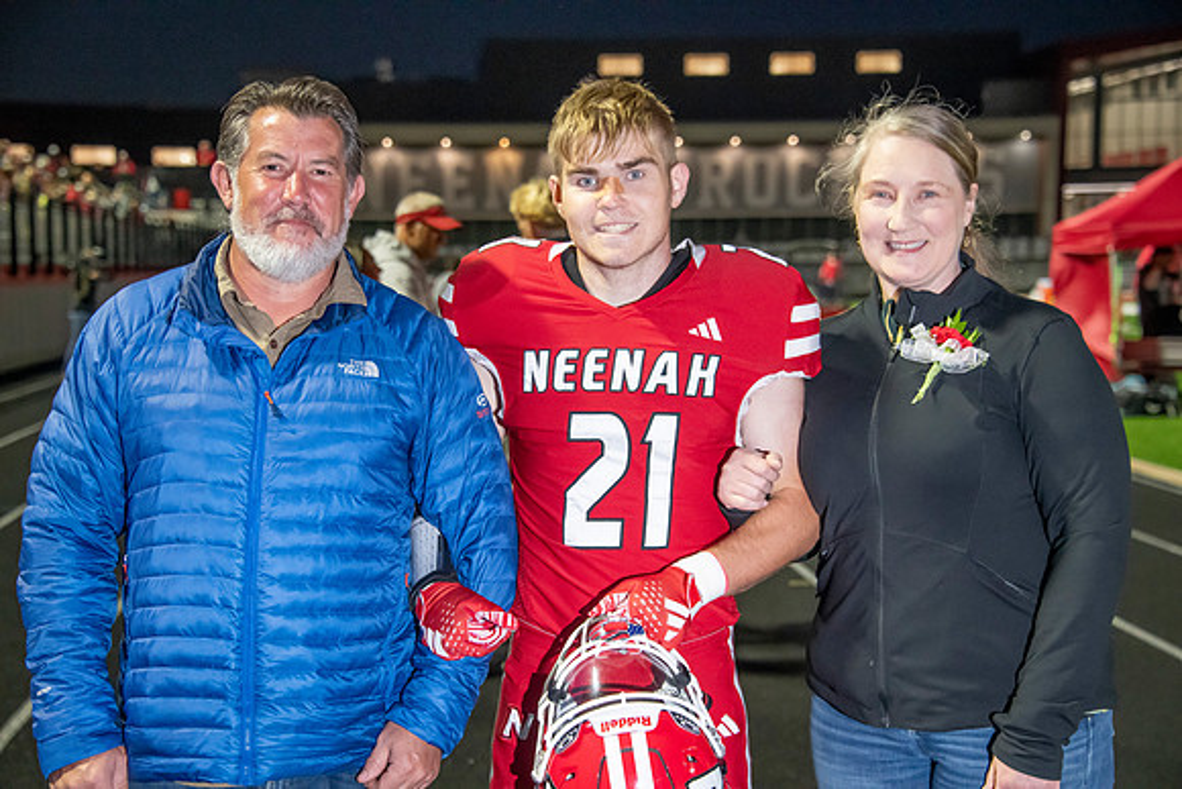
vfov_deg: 17.5
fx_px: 2561
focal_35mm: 78
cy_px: 394
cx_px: 591
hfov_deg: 26.0
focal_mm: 78
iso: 5000
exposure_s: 1/160
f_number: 5.6
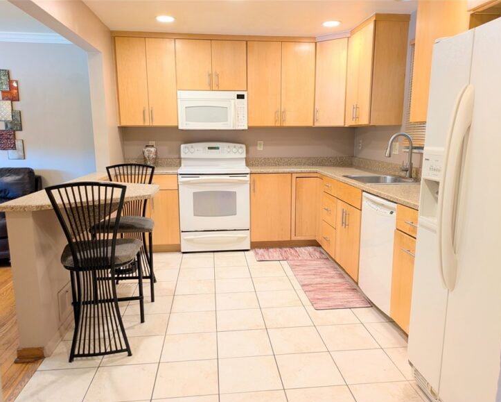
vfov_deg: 53.2
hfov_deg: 64.0
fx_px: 401
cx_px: 265
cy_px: 208
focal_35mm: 27
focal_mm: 5.43
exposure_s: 1/30
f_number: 1.89
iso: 95
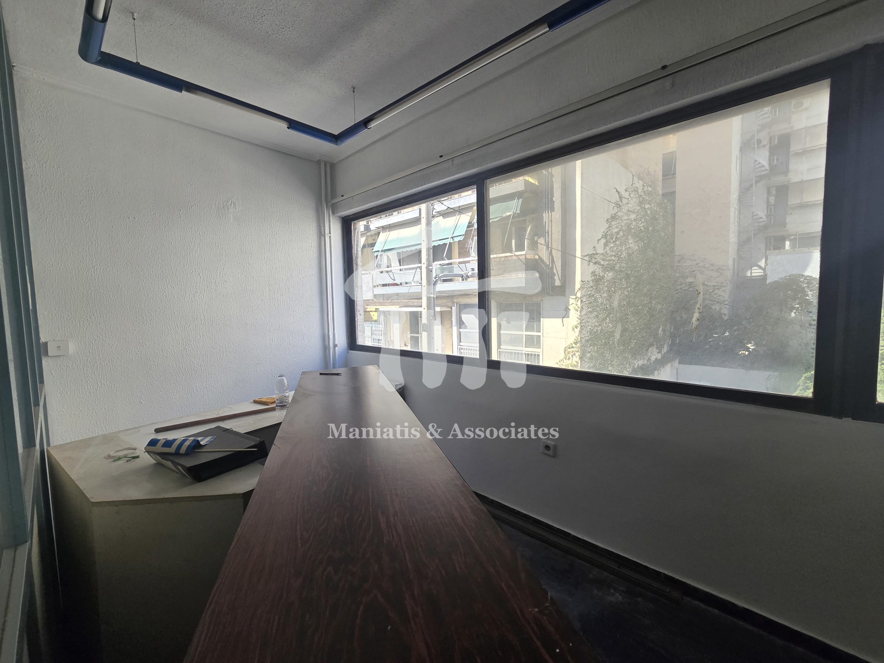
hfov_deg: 106.2
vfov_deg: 89.9
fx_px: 332
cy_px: 332
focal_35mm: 13
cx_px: 442
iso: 125
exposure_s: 1/719
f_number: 2.2
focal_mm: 2.2
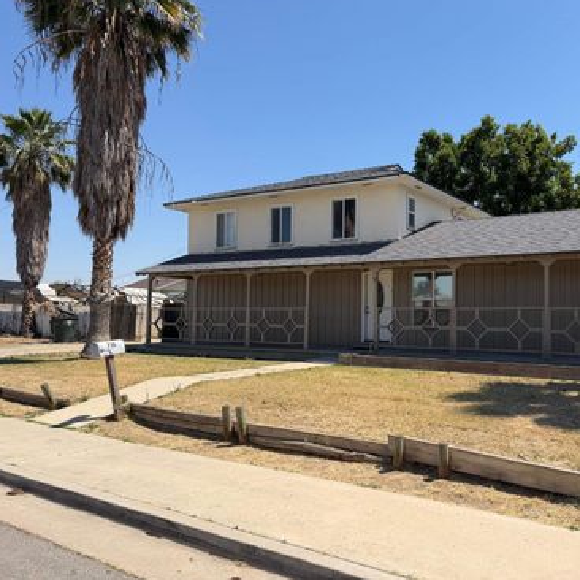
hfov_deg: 54.3
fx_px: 550
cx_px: 395
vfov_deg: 55.6
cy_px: 284
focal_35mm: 29
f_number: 1.78
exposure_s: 1/5319
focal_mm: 6.76
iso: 80
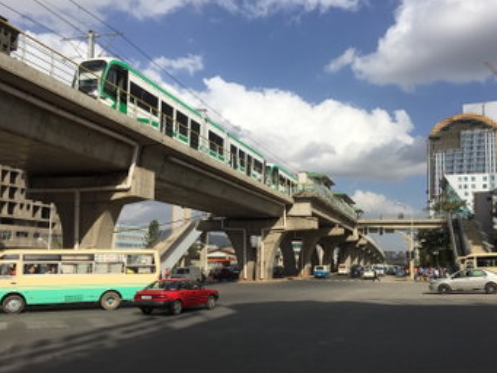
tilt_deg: +5.4
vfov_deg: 41.7
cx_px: 290
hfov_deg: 53.7
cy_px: 214
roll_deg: -0.8
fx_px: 488
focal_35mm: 34
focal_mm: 4.15
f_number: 2.2
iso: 32
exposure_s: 1/3049
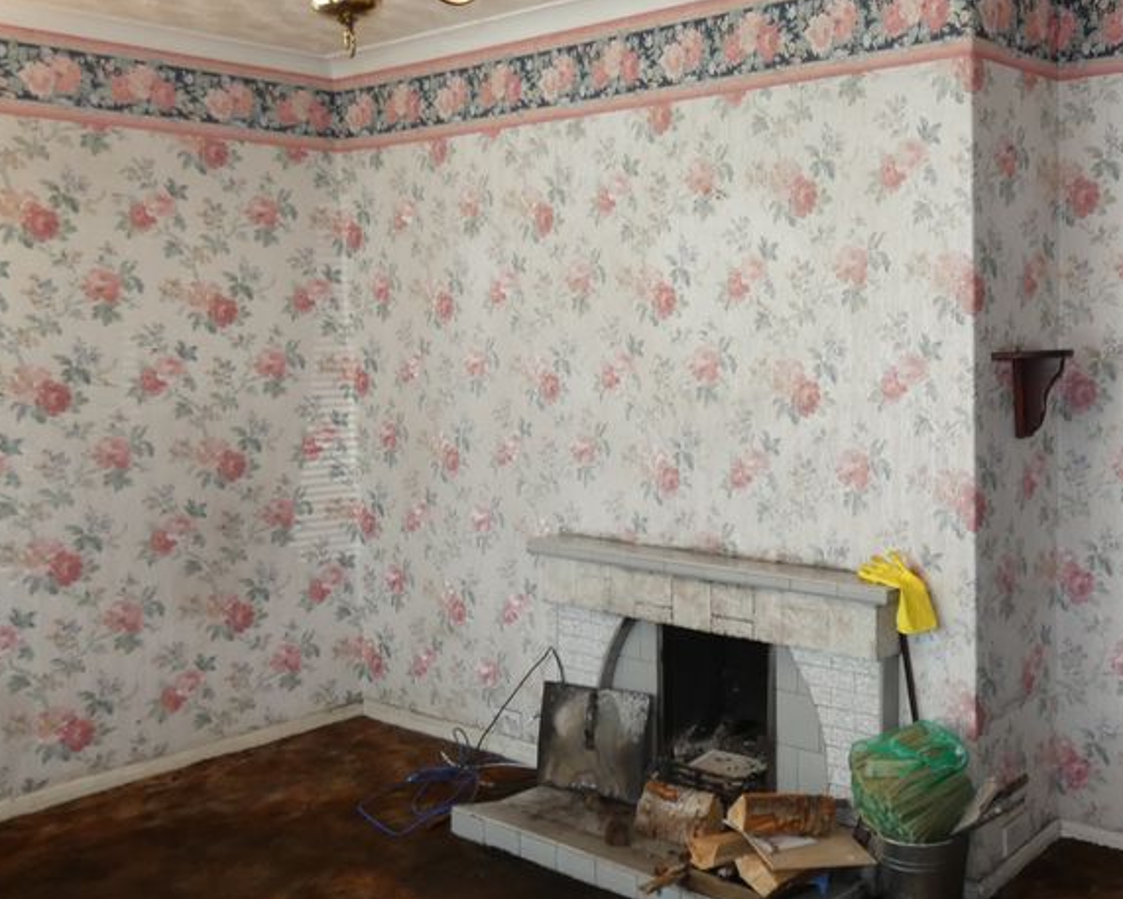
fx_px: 1163
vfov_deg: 42.2
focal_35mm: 35
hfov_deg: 48.6
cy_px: 437
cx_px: 899
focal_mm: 3.6
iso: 160
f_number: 2.8
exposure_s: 1/60
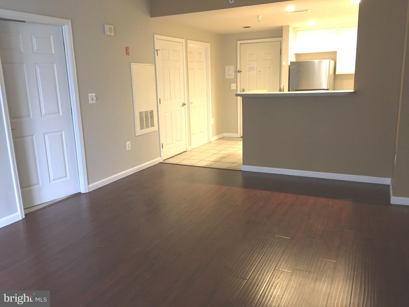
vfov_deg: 48.2
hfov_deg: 61.7
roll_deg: +2.1
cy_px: 154
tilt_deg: -10.7
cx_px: 204
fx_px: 343
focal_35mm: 29
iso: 200
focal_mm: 4.15
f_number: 2.2
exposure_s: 1/17
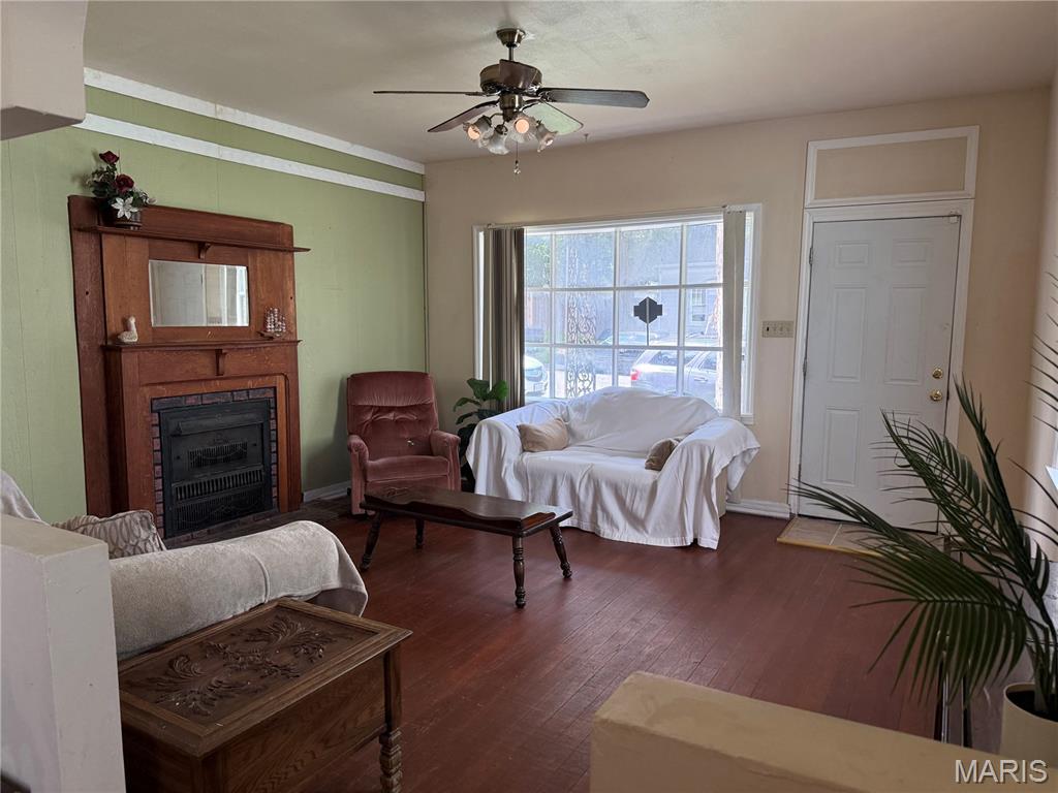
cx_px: 529
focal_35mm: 24
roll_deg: -0.2
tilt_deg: -6.6
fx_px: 734
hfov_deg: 71.6
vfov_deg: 56.8
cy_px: 396
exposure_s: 1/171
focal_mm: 6.76
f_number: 1.78
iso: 200
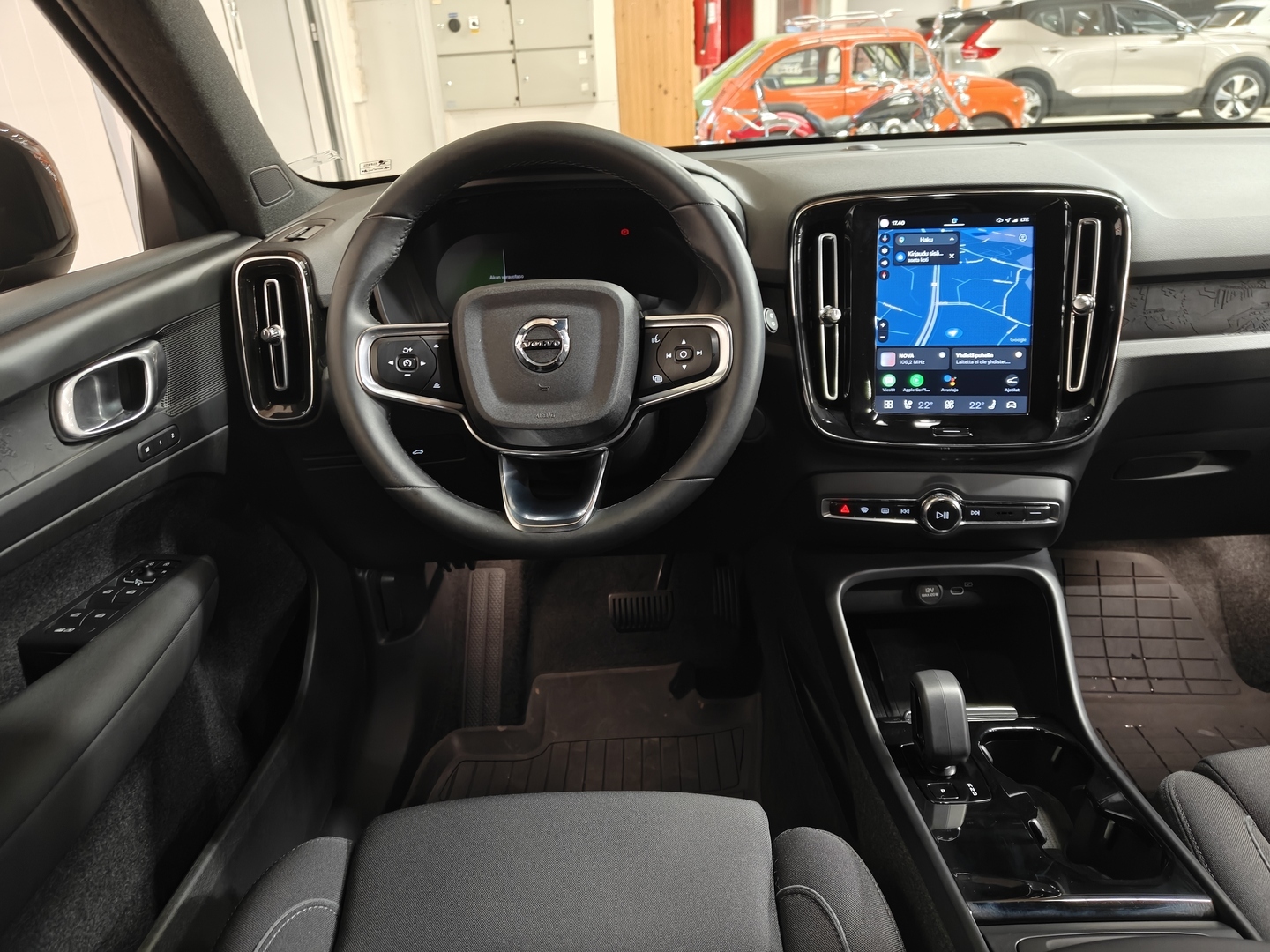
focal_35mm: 24
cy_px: 476
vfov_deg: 56.8
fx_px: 881
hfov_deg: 71.6
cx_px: 635
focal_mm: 5.59
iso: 200
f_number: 1.8
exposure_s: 1/25
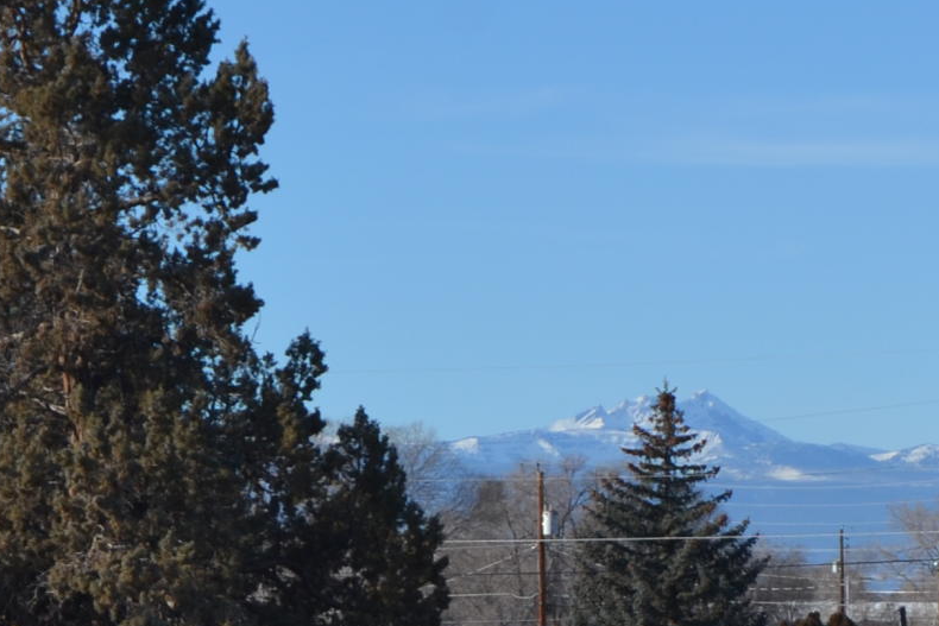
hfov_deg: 7.8
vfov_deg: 5.2
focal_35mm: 262
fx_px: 6835
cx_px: 990
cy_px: 872
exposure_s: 1/200
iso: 100
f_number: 7.1
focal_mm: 46
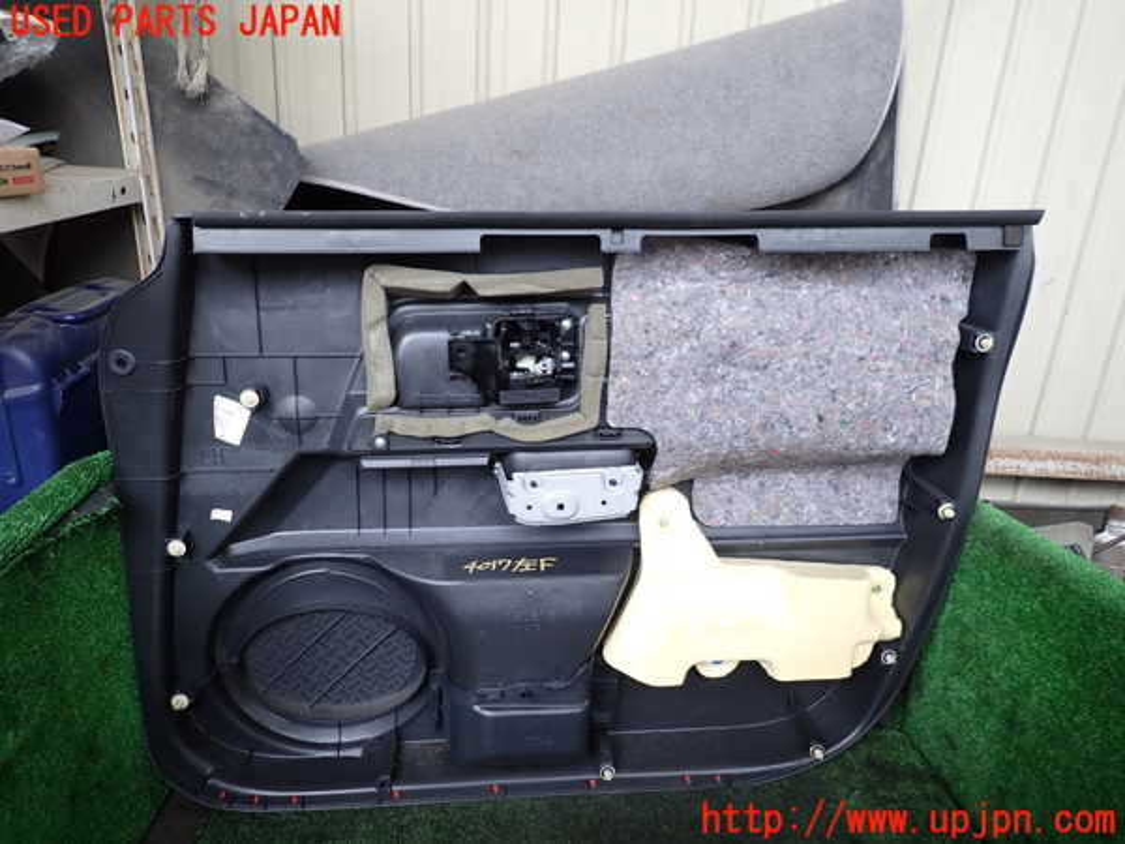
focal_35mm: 25
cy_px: 422
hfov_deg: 69.4
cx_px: 562
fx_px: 812
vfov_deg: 54.9
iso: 160
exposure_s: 1/60
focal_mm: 4.5
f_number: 2
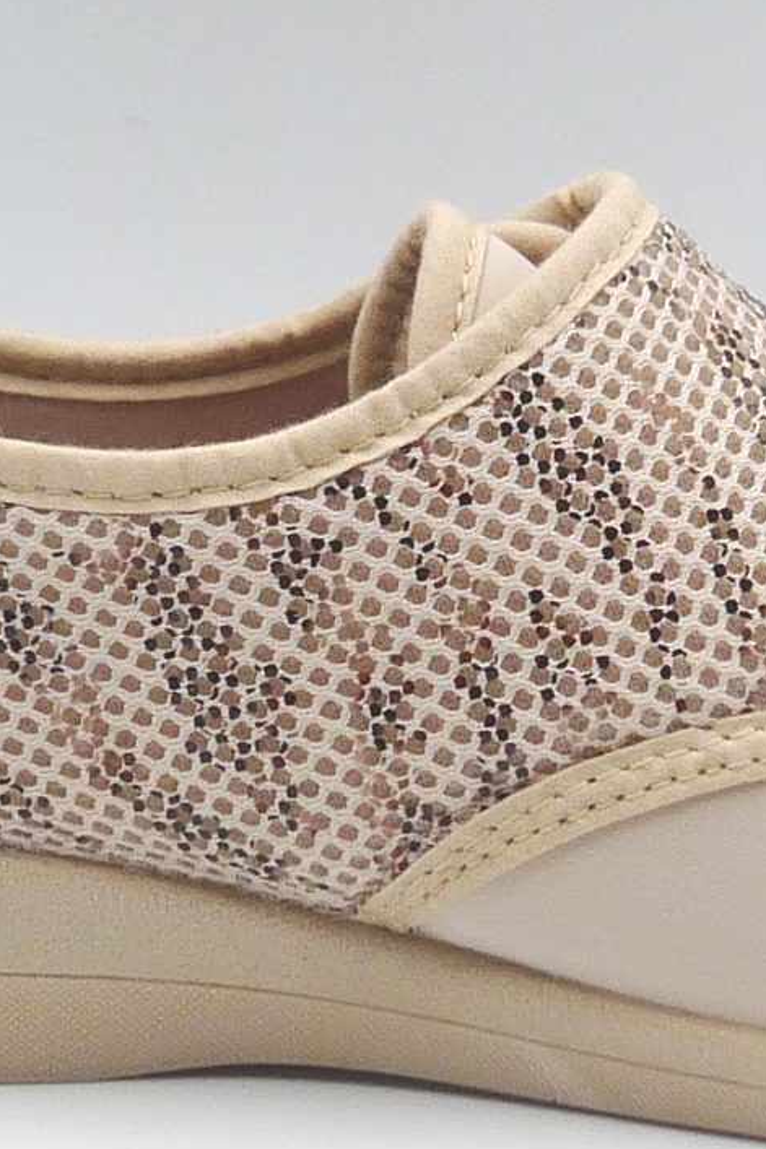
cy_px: 601
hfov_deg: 12.1
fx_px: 3608
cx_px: 437
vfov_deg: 18.1
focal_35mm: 113
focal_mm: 4.8
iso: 100
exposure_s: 1/250
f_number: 4.5
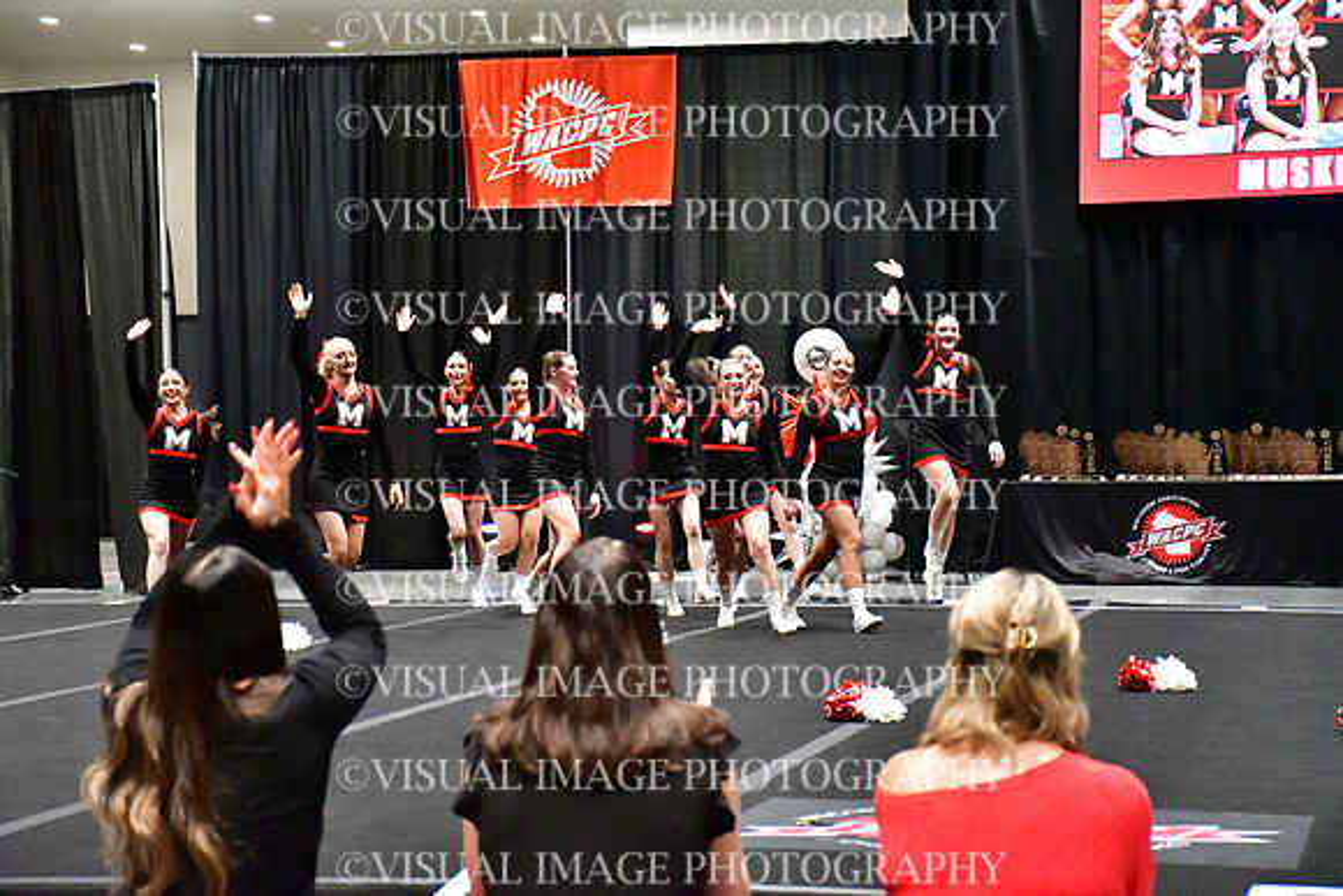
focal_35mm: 90
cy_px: 448
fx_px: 3358
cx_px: 672
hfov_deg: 22.6
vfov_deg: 15.2
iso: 14400
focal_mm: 60
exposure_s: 1/400
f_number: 5
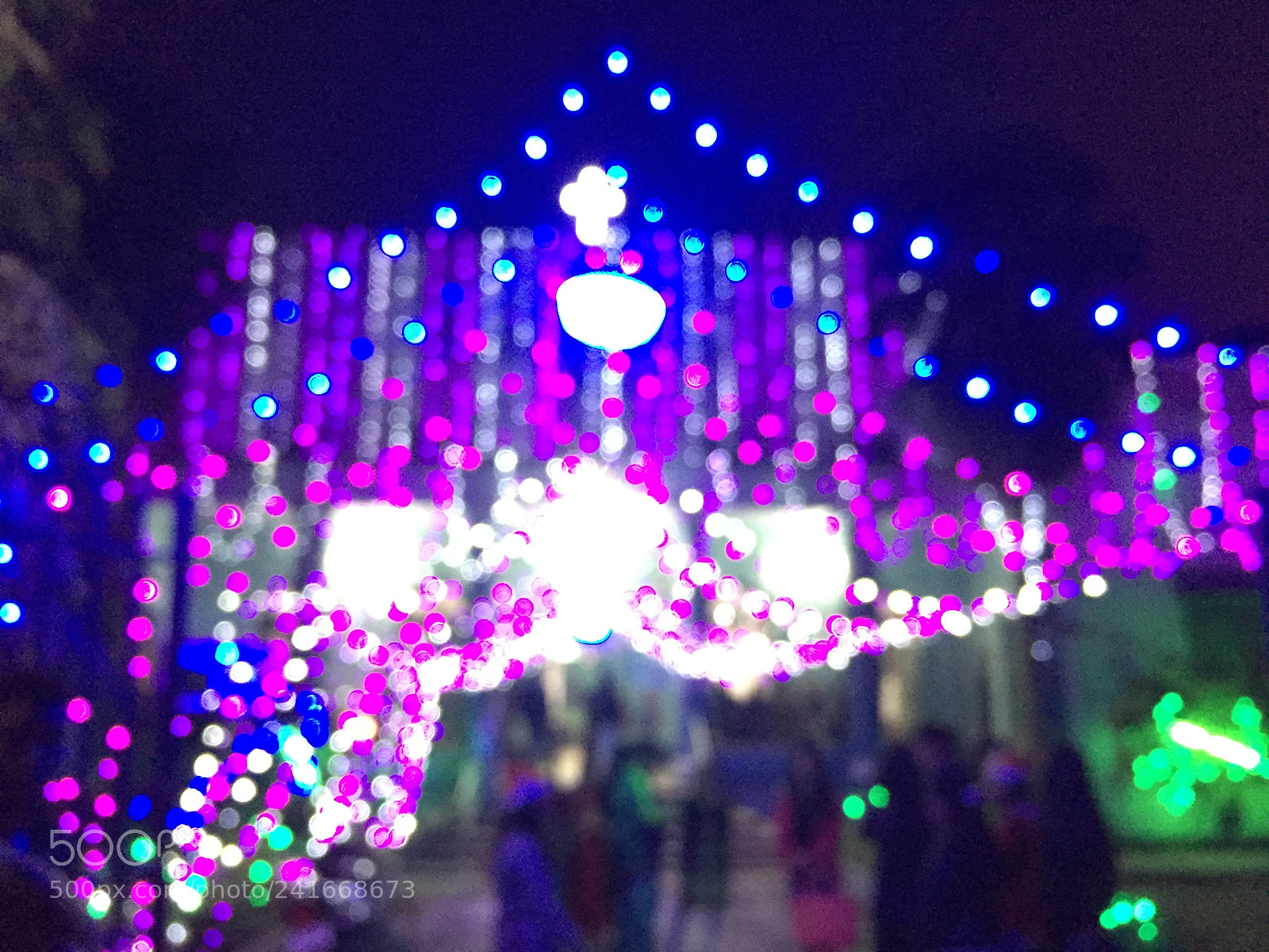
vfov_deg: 48.2
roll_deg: +0.3
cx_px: 634
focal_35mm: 29
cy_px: 476
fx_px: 1063
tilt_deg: +10.5
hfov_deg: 61.7
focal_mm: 4.15
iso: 1000
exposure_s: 1/17
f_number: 2.2
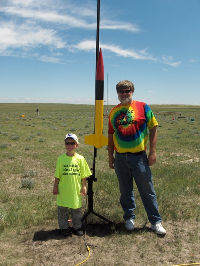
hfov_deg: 36.9
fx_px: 300
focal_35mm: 39
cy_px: 133
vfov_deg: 47.8
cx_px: 100
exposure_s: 1/840
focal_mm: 8
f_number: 4.8
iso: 50
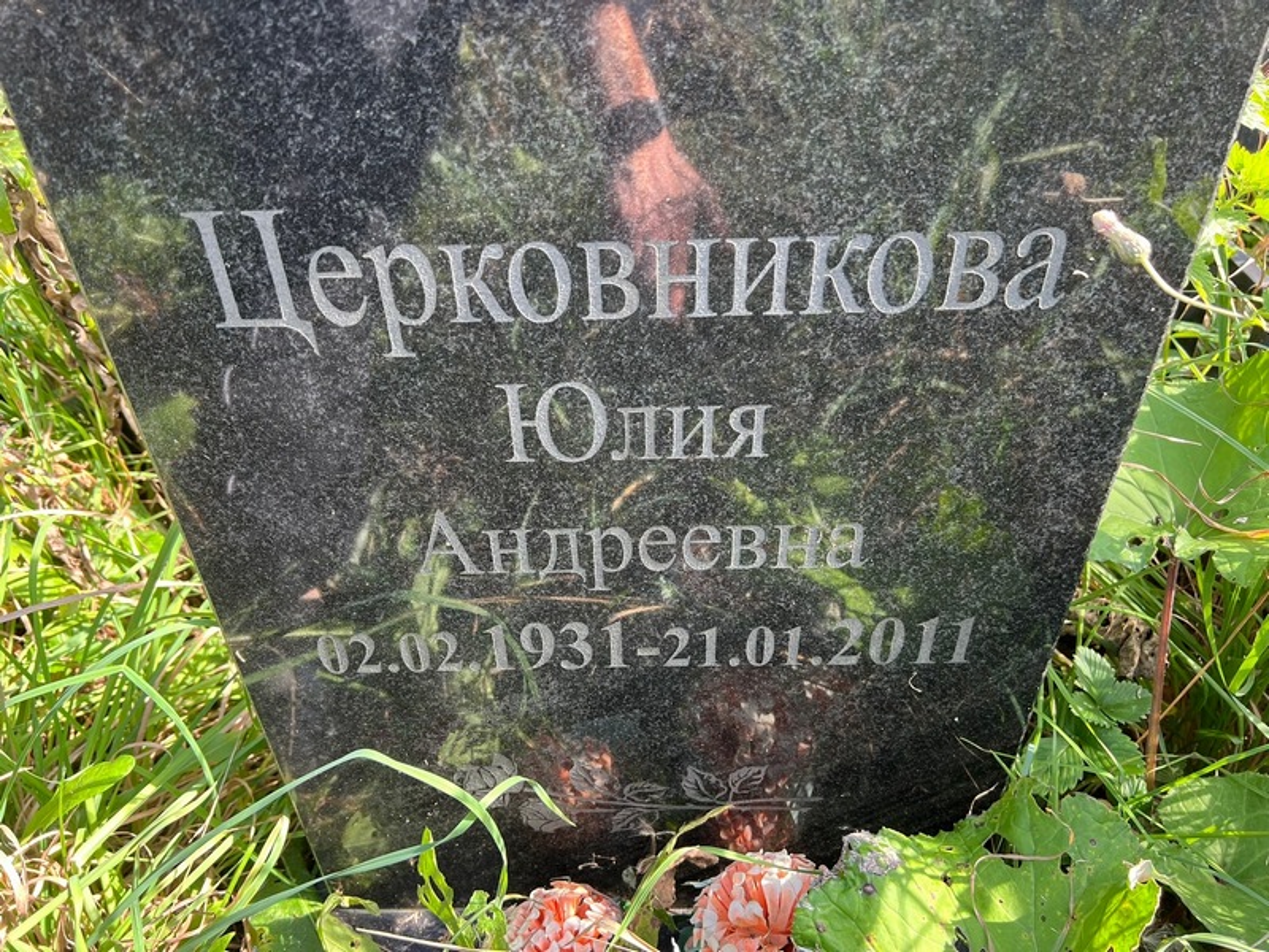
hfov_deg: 67.3
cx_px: 634
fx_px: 953
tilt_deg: -39.2
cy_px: 476
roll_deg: +4.3
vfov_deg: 53.1
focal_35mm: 26
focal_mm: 5.7
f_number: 1.5
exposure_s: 1/171
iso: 64
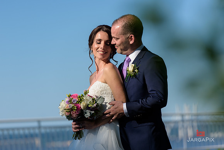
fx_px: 1151
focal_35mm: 185
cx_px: 112
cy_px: 75
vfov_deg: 7.4
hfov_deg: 11.1
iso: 200
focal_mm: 185
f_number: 4
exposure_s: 1/2500
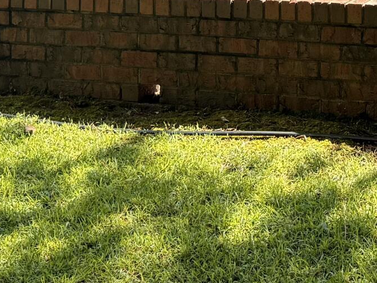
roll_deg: -0.8
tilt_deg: +5.4
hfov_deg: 18.0
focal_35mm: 107
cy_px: -288
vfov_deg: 12.2
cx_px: 366
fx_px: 1166
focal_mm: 6.76
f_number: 1.78
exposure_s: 1/992
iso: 100
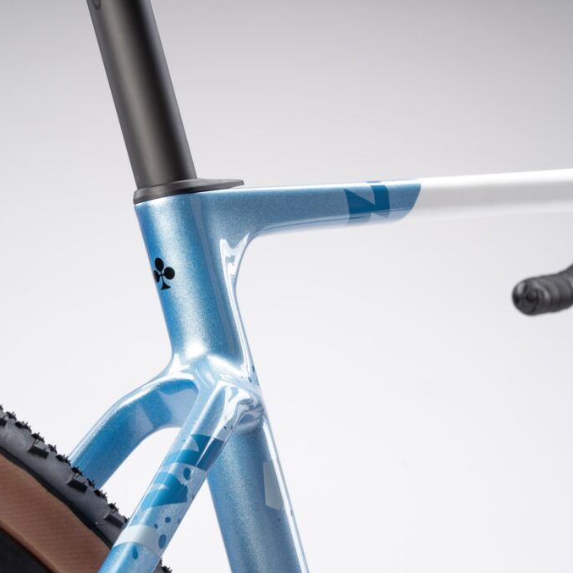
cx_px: 213
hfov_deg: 19.3
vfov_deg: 19.3
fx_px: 1685
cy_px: 287
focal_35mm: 90
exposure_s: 1/160
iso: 100
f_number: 16
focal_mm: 70
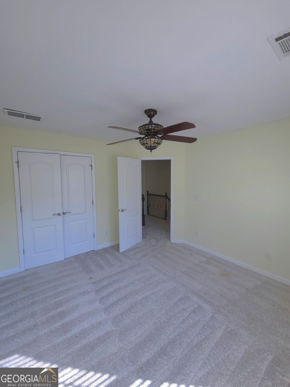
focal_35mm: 13
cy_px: 194
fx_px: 145
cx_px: 145
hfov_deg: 89.9
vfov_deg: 106.2
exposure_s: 1/90.1
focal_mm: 2.2
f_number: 2.2
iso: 50
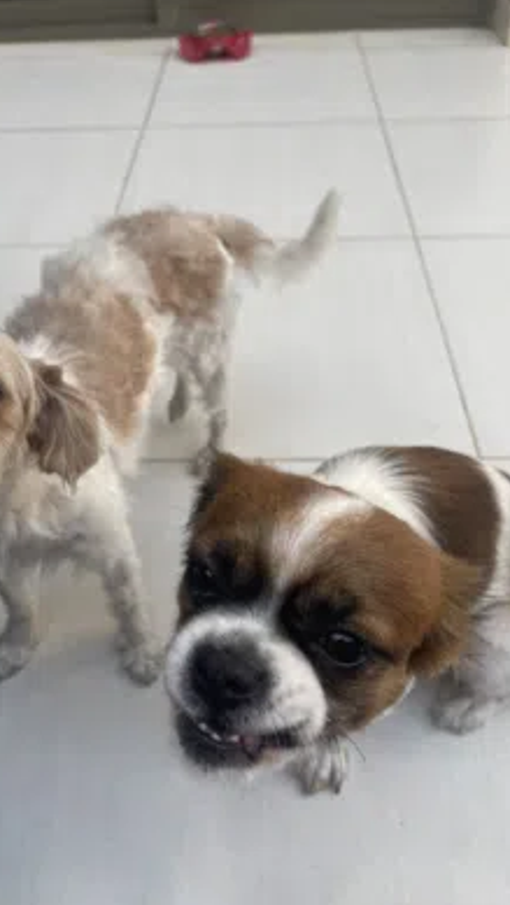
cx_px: 249
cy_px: 447
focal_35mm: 28
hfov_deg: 41.5
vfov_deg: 67.9
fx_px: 673
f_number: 1.6
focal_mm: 5.1
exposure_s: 1/474
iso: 32
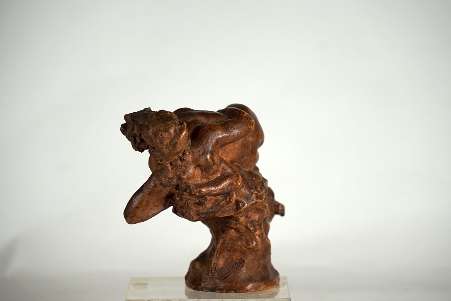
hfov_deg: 13.3
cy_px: 150
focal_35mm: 154
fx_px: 1931
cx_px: 226
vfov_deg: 8.9
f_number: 5.6
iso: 200
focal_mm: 103
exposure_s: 1/160
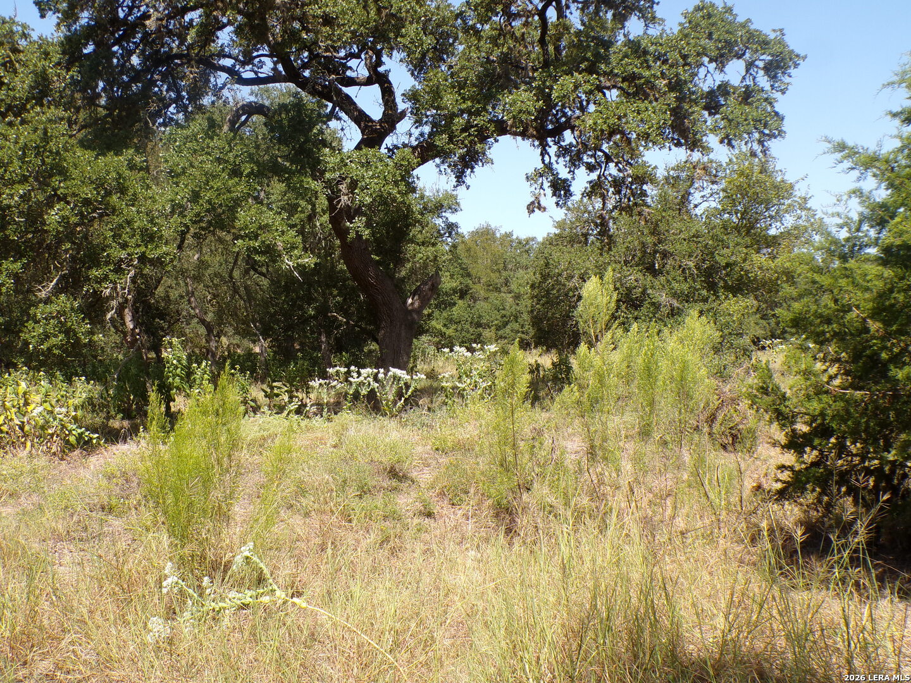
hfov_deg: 56.8
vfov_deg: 44.2
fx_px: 842
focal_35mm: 32
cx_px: 456
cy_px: 342
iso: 100
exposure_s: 1/280
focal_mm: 5.8
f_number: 4.8
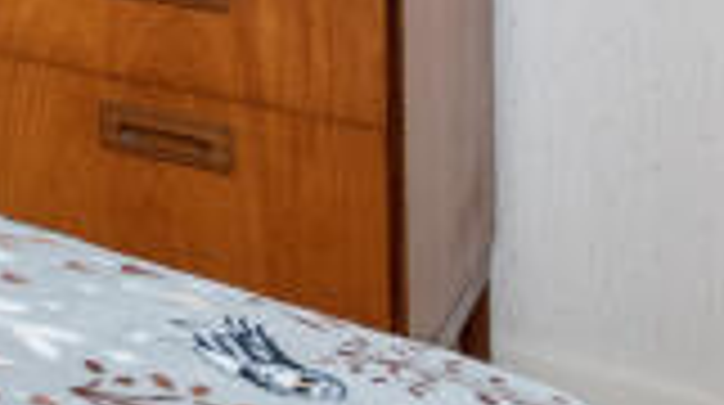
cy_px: -562
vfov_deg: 10.4
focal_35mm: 100
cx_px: -850
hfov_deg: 15.5
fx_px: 1917
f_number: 9
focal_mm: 10
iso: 320
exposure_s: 1/13
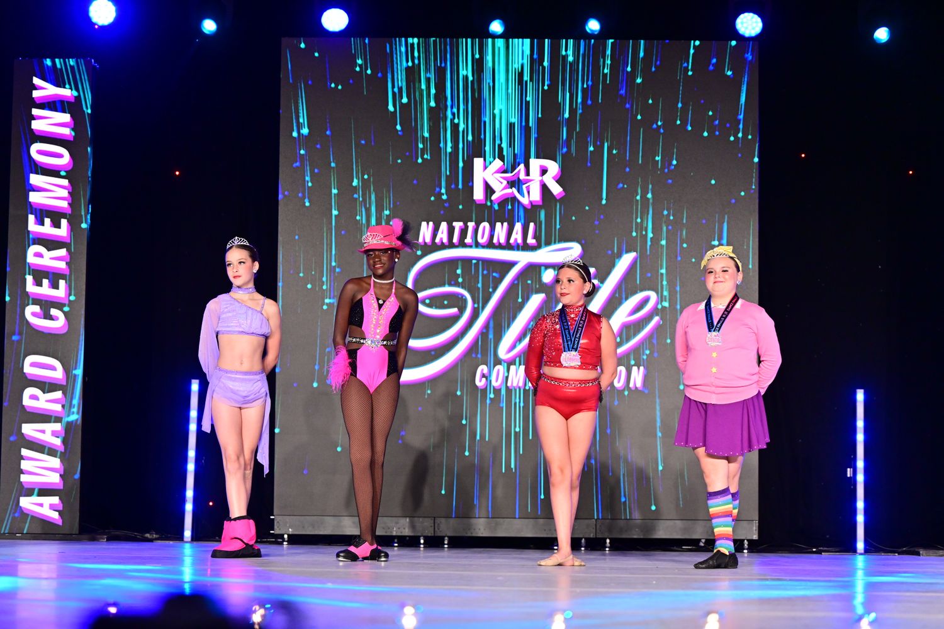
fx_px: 2334
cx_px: 472
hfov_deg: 22.9
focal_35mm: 89
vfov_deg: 15.4
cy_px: 314
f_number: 2.8
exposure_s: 1/500
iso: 2500
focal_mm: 89
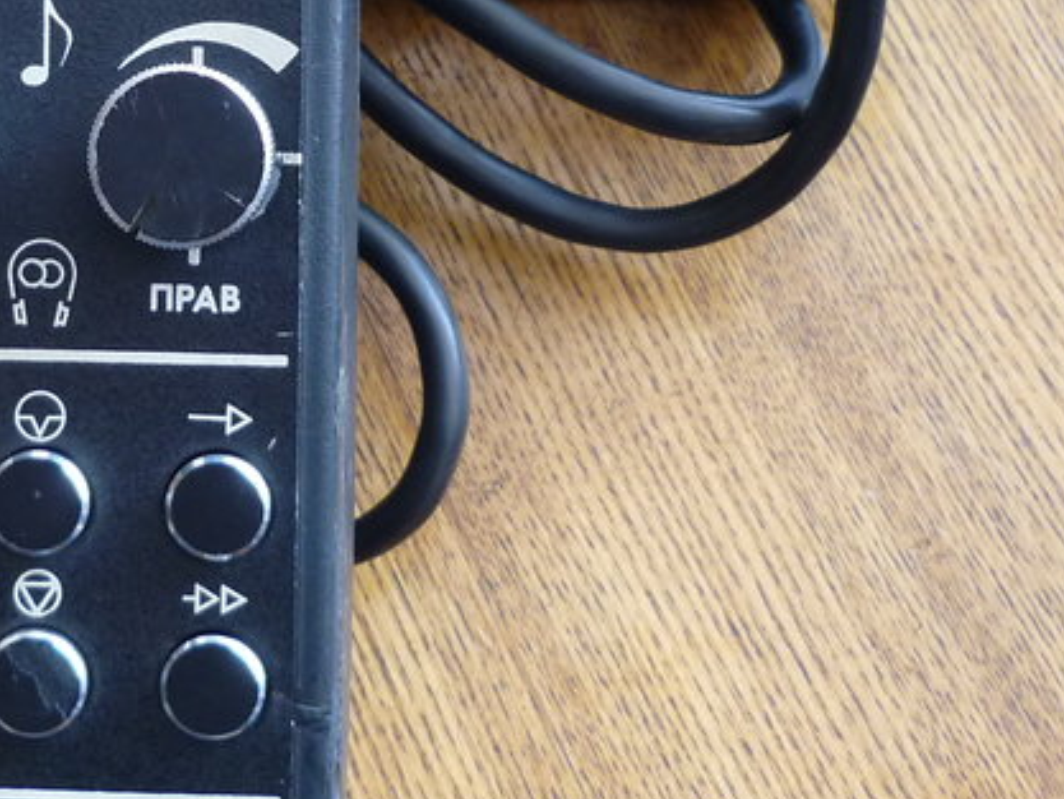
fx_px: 2490
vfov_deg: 18.0
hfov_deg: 23.6
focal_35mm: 81
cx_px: 158
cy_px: 120
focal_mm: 5.5
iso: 200
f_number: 2.8
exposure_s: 1/30
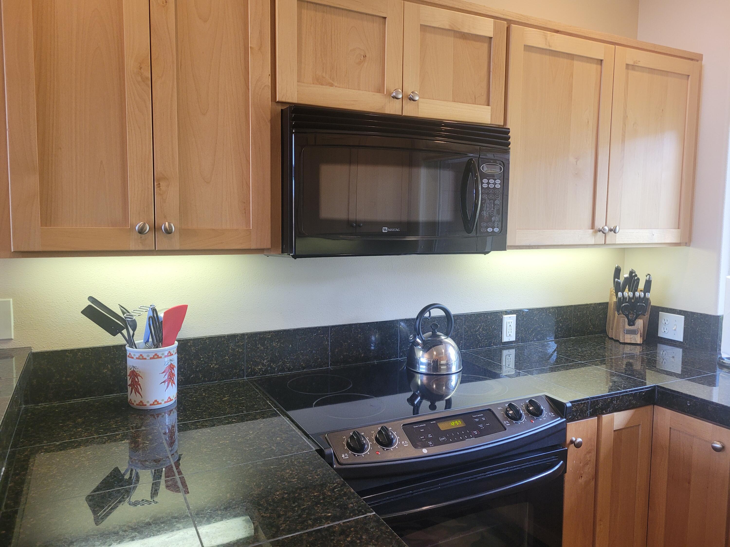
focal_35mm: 26
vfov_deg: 53.1
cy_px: 274
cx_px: 365
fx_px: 548
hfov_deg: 67.3
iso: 200
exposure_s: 1/120
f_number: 1.8
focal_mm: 5.4
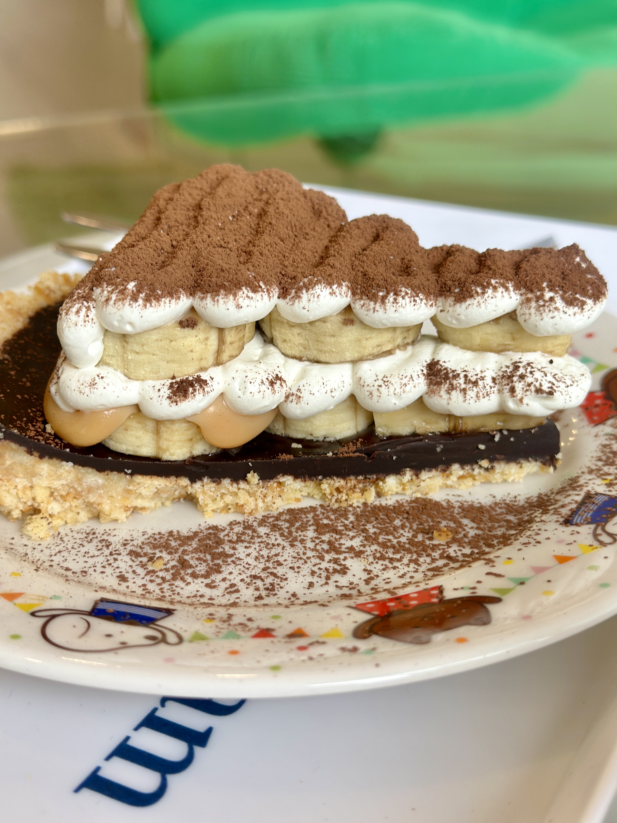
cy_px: 412
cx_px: 308
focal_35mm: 48
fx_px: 1141
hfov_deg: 30.3
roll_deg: -1.4
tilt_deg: -24.9
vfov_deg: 39.7
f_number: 1.78
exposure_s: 1/144
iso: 64
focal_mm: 6.86
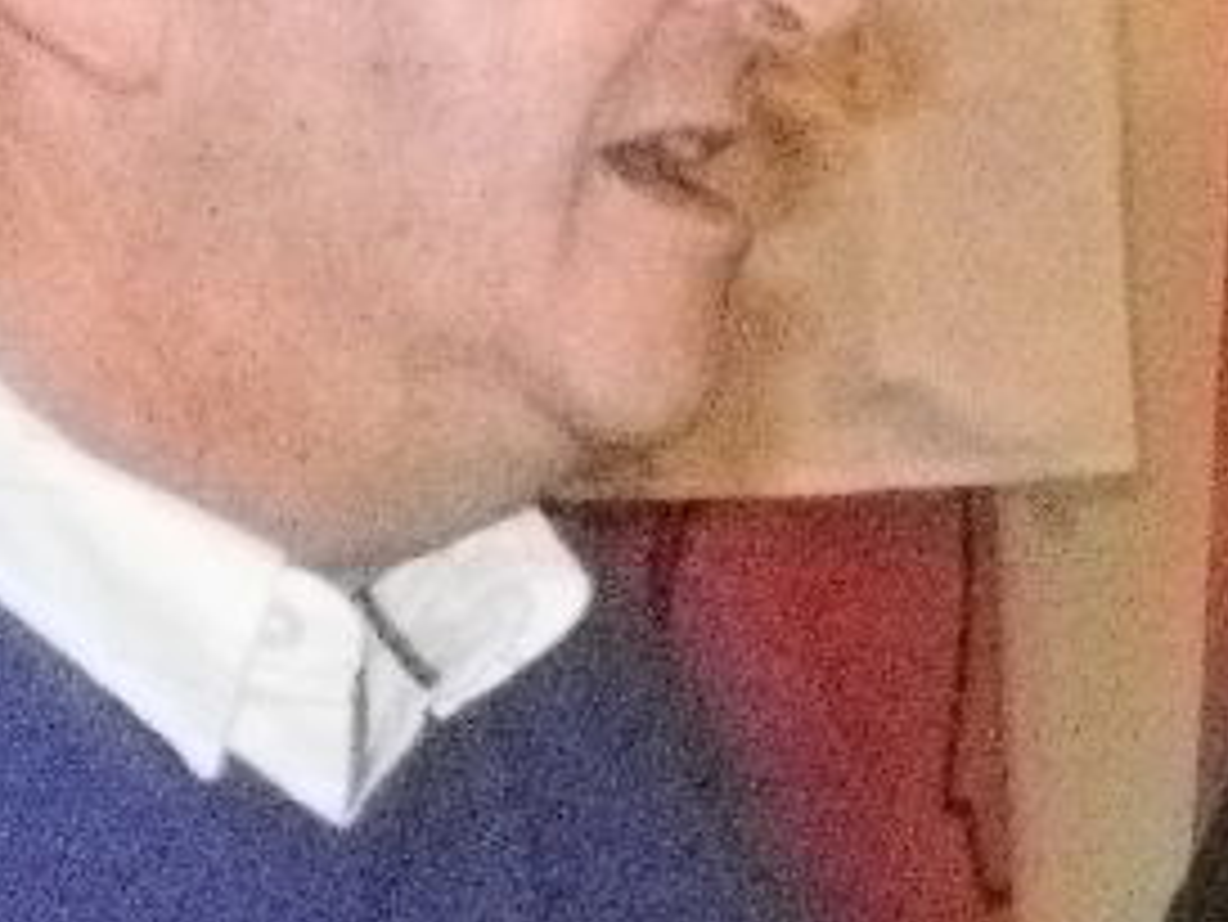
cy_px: 998
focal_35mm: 178
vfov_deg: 8.3
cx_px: 1709
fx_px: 6317
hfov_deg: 10.8
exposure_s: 1/80
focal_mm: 6.3
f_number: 3.1
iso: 1600
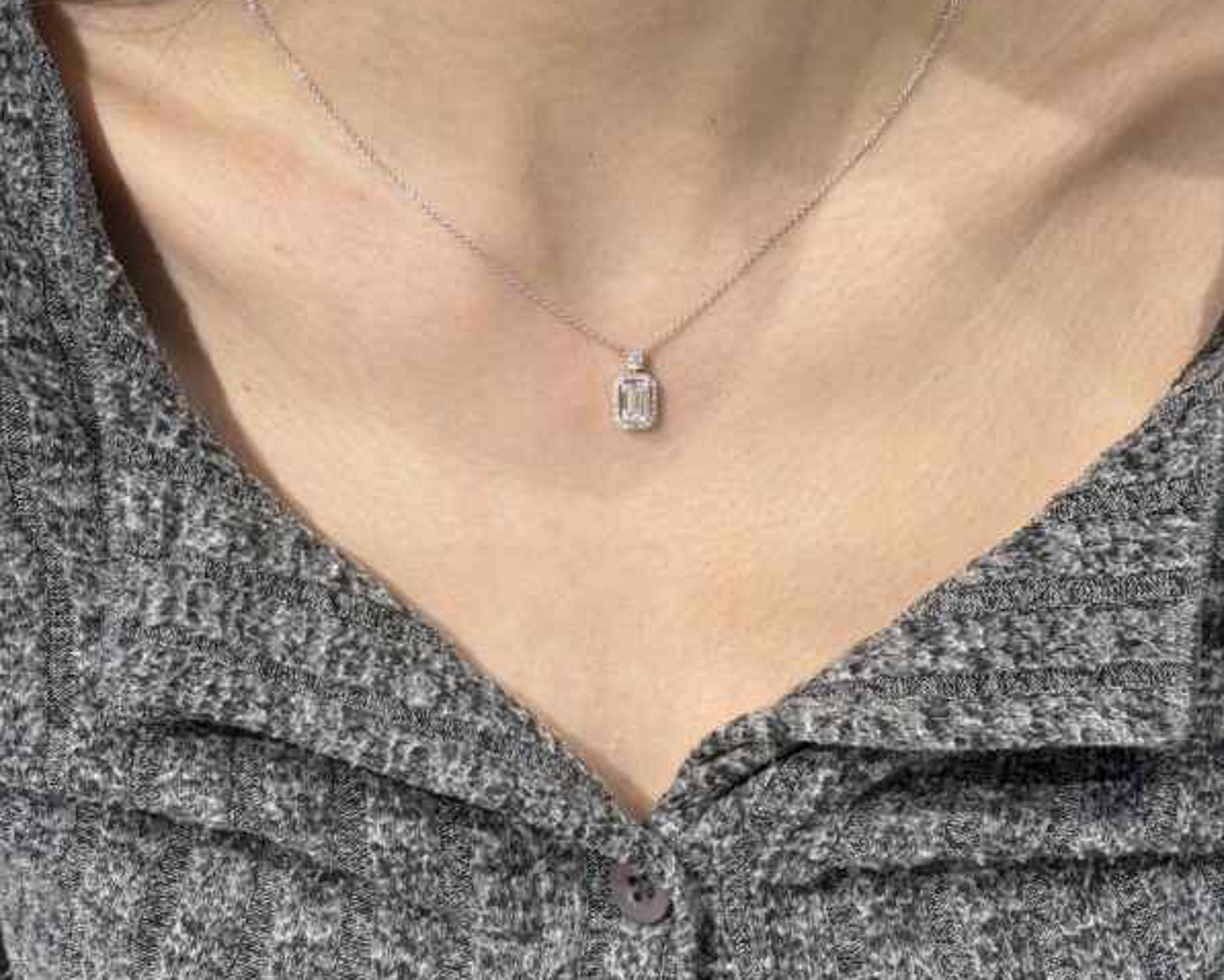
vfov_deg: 22.5
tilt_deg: -35.8
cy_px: 562
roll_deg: +1.7
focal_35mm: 68
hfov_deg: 27.9
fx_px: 2464
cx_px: 611
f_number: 1.6
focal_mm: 5.96
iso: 40
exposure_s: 1/121
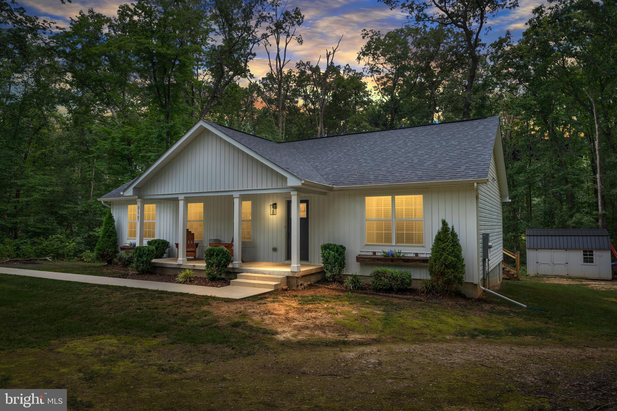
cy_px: 206
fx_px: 411
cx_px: 308
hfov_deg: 73.7
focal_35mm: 24
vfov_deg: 53.1
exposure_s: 1/25
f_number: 9
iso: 250
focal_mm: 24
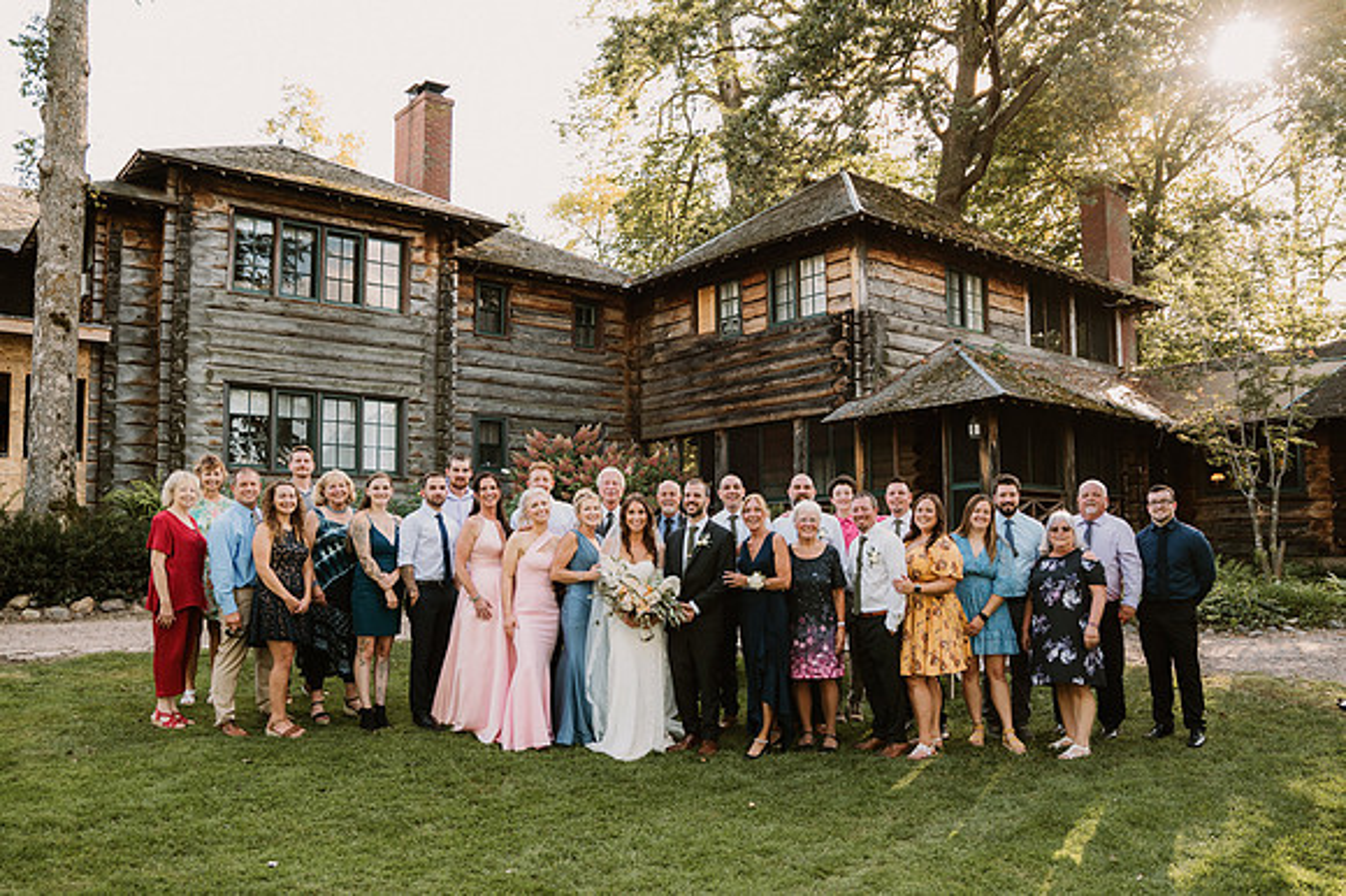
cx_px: 683
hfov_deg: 64.0
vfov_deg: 45.1
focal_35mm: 29
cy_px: 497
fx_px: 1077
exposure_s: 1/200
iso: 250
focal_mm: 24
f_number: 2.8
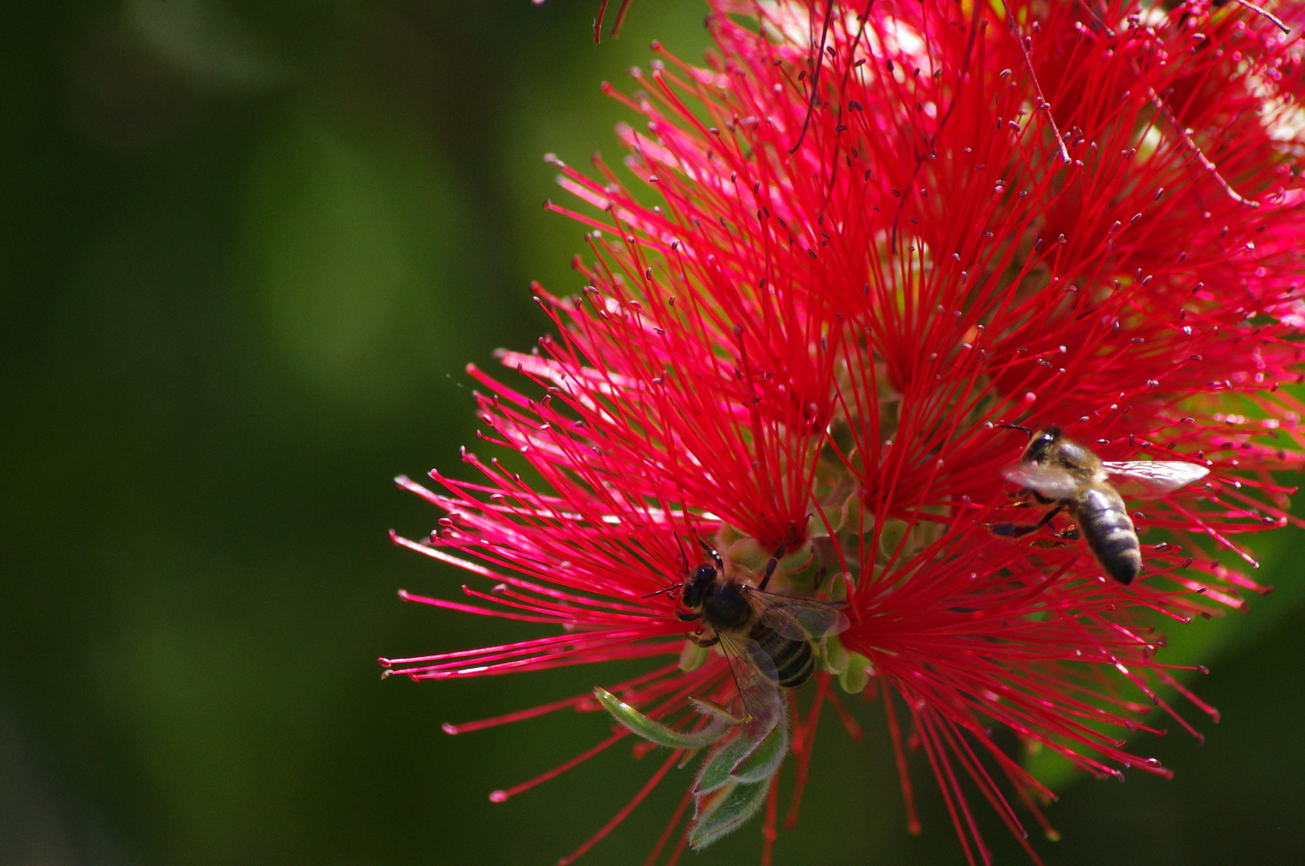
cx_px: 652
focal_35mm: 285
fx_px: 10316
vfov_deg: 4.8
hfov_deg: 7.2
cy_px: 433
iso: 800
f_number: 8
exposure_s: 1/1000
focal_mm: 190
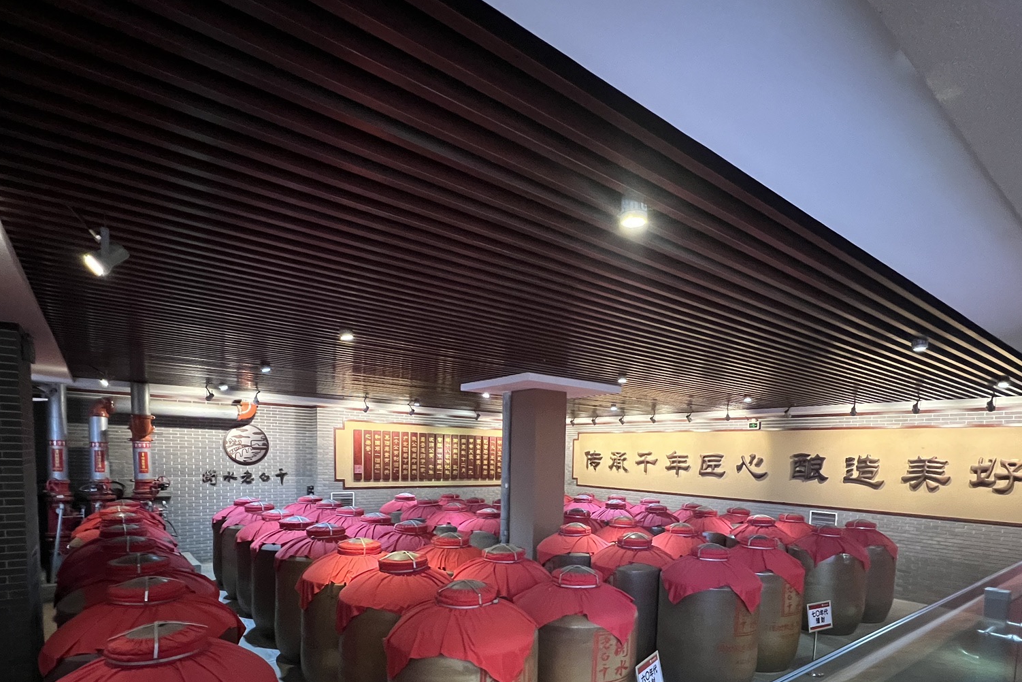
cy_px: 494
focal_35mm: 18
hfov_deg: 89.8
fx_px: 511
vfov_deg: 64.2
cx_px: 550
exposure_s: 1/34
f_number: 1.8
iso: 800
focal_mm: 1.57
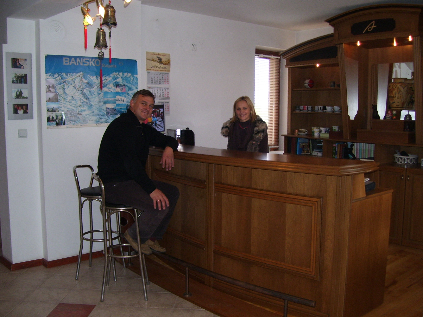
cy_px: 158
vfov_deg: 38.7
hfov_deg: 50.1
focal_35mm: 37
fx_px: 452
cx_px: 212
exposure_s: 1/45
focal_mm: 6
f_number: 2.7
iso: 125
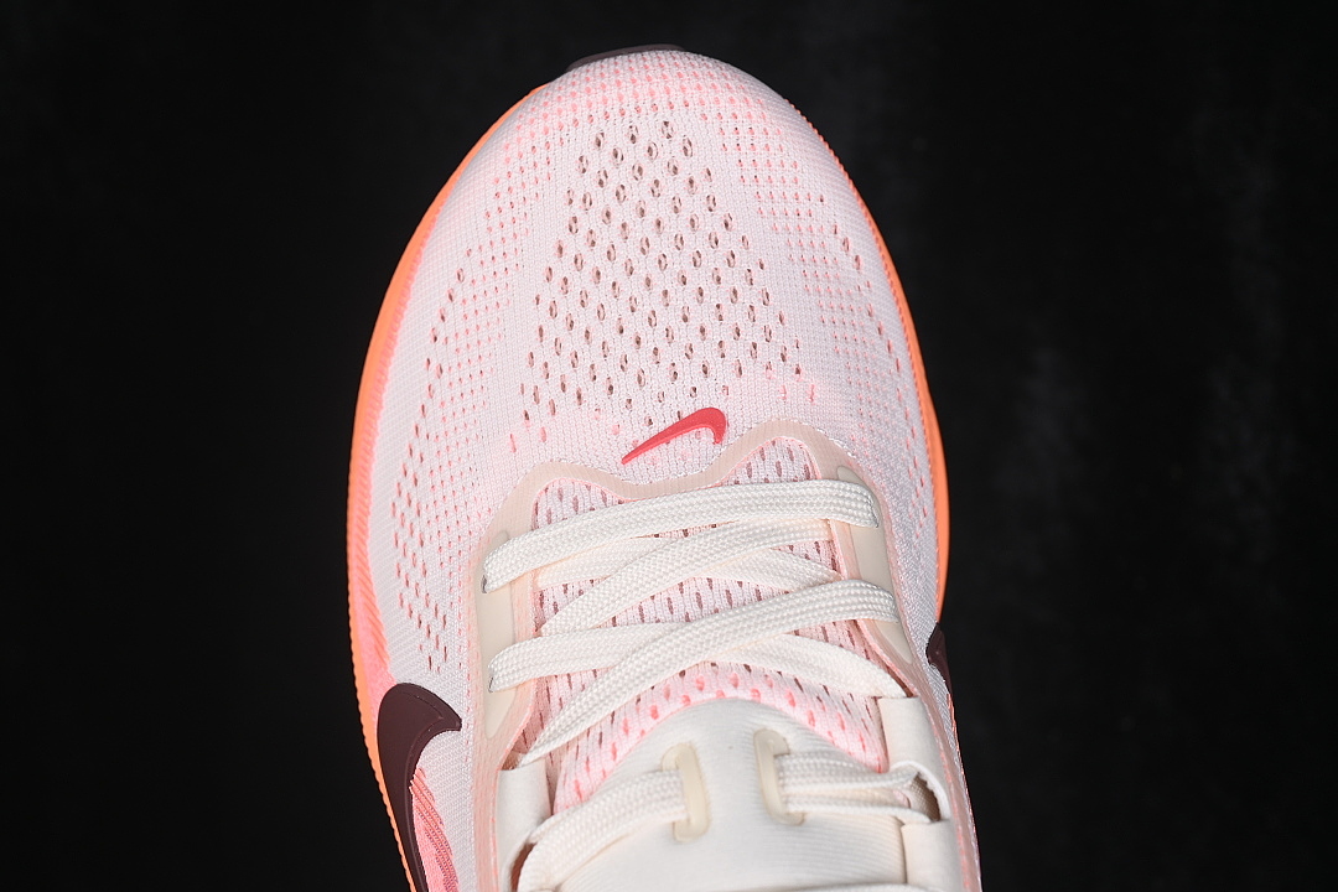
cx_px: 669
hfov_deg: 27.0
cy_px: 446
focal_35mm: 75
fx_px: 2787
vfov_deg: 18.2
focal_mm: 50
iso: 160
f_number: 7.1
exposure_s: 1/80
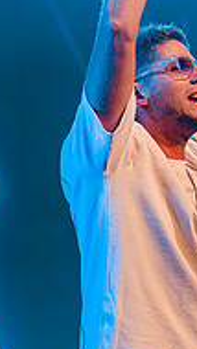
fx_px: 1958
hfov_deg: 5.8
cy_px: 200
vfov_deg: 10.2
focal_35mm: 211
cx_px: 173
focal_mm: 85
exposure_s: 1/160
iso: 500
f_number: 2.8
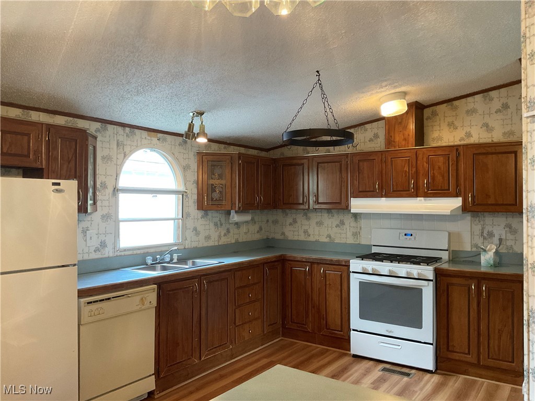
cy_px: 200
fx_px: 448
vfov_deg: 48.2
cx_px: 268
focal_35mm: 29
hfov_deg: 61.7
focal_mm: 3
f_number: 1.8
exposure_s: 1/60
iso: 200
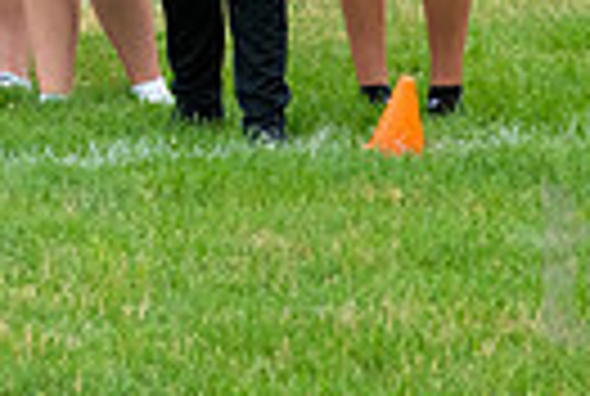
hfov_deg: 3.9
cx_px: 41
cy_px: -286
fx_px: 8706
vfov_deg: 2.6
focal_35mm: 530
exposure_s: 1/1600
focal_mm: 120
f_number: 5.6
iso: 2000
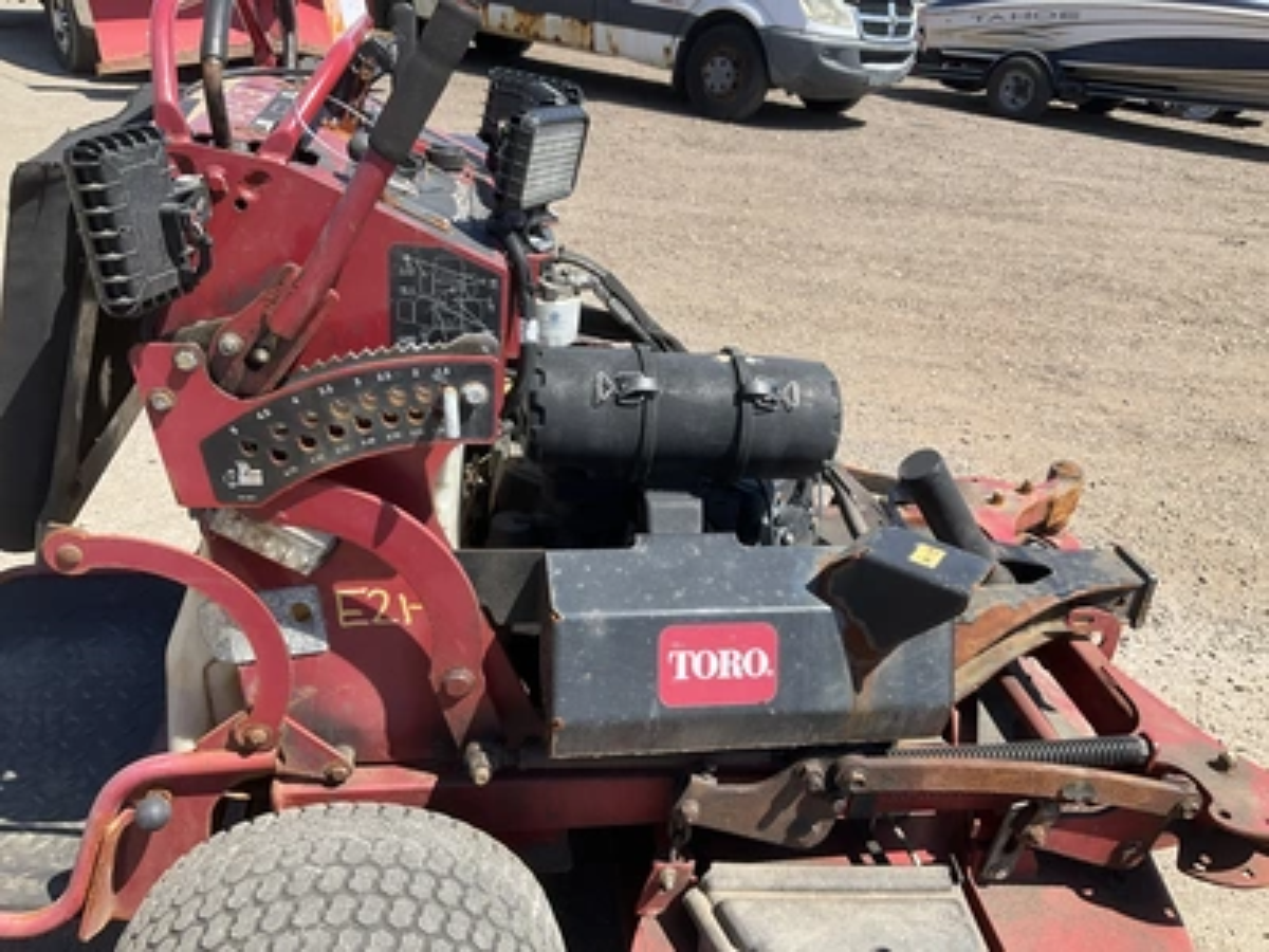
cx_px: 634
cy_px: 476
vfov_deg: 48.2
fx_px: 1063
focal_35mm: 29
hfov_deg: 61.7
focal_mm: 3
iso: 25
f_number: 1.8
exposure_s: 1/898
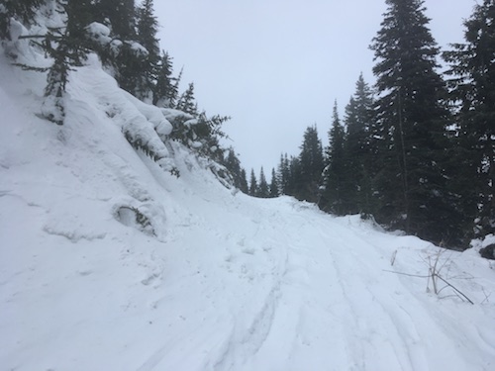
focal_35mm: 29
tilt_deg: +9.0
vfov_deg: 48.2
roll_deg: +0.5
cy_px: 186
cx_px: 248
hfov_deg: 61.7
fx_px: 415
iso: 25
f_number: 2.2
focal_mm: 4.15
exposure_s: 1/1538
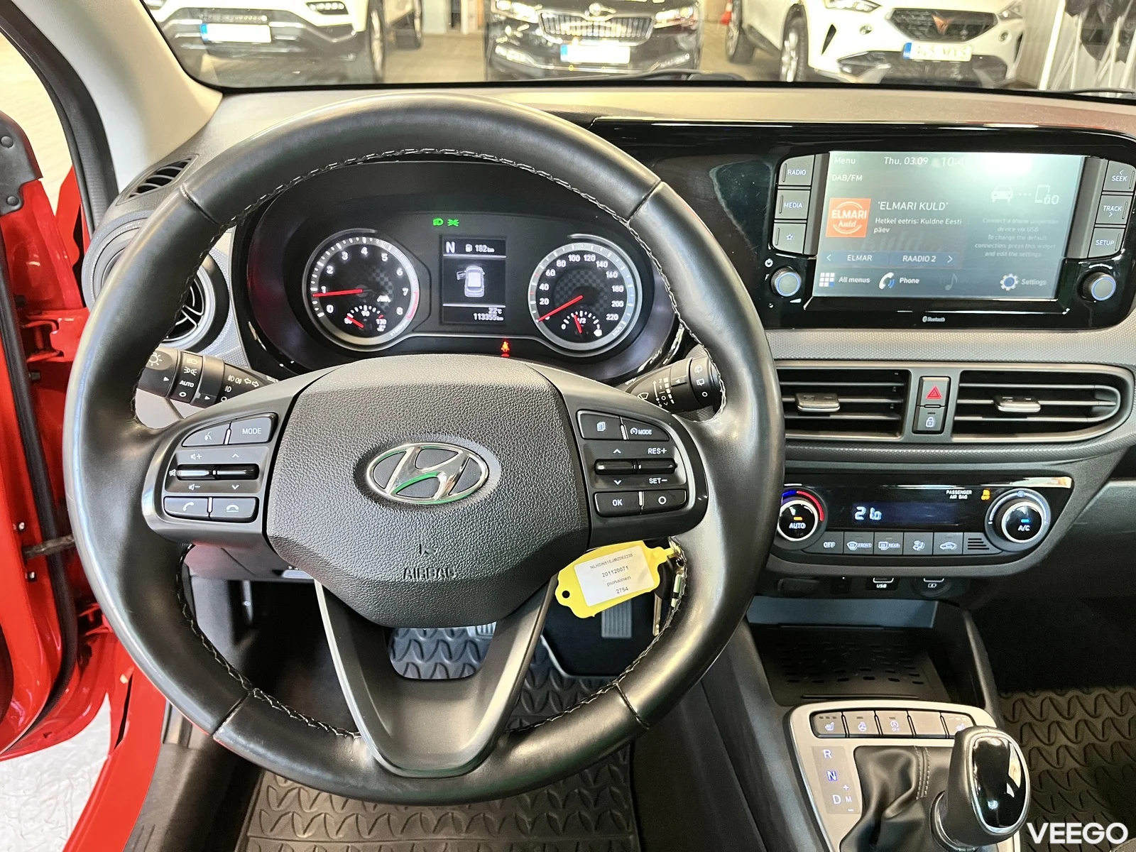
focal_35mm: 26
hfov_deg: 67.3
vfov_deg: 53.1
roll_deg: -1.9
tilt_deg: -29.4
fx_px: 853
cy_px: 426
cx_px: 568
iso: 400
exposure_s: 1/33
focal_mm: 5.1
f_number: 1.6
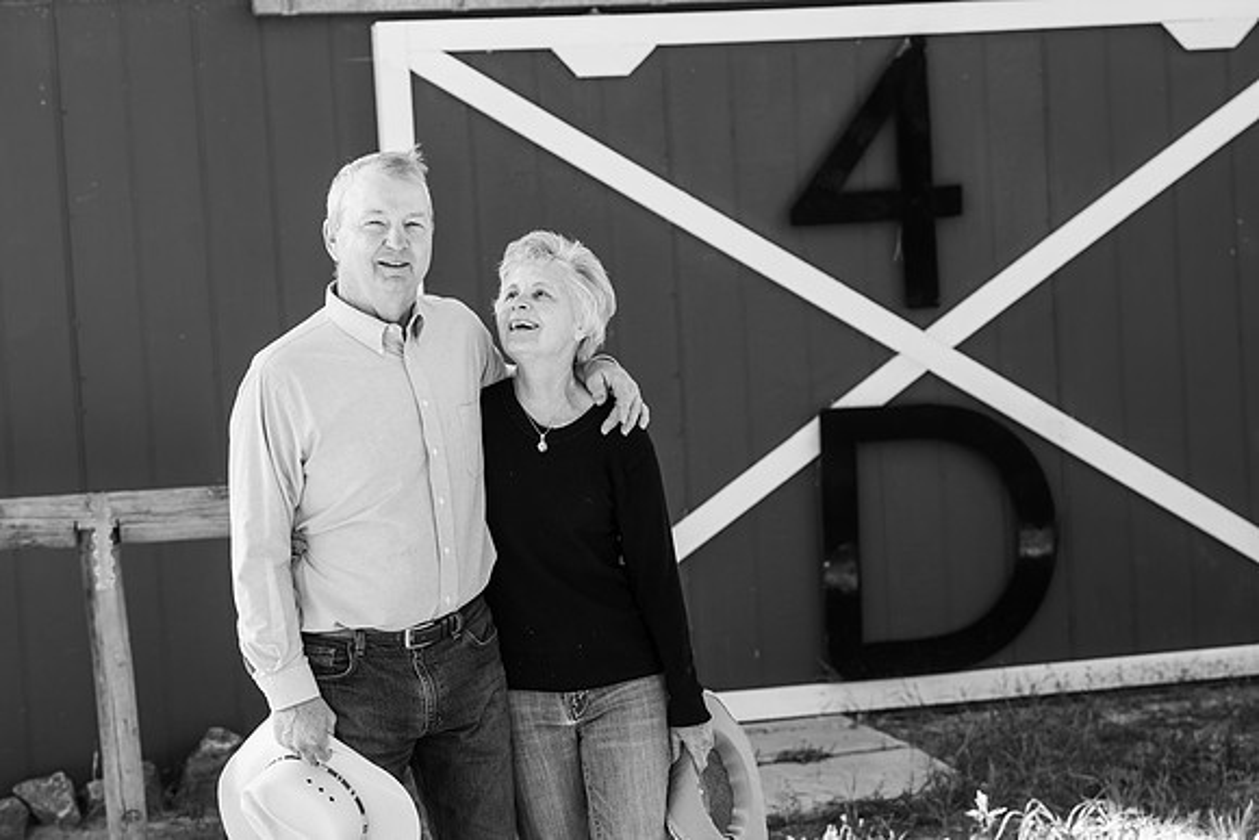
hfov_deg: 20.8
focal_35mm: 98
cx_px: 630
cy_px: 420
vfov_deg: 14.0
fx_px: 3428
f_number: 5
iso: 320
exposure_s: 1/160
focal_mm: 98
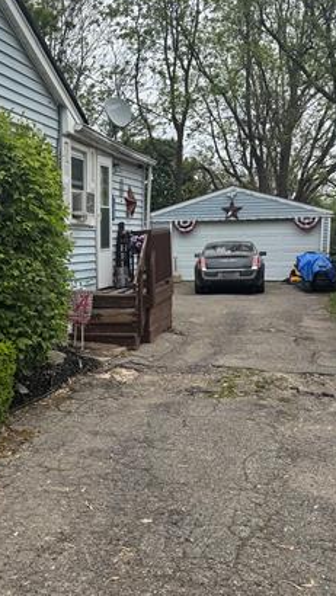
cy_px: 305
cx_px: 4
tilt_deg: -5.9
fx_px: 775
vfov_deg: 42.1
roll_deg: +2.1
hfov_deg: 23.5
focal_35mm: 49
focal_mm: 6.76
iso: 80
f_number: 1.78
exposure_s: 1/3247
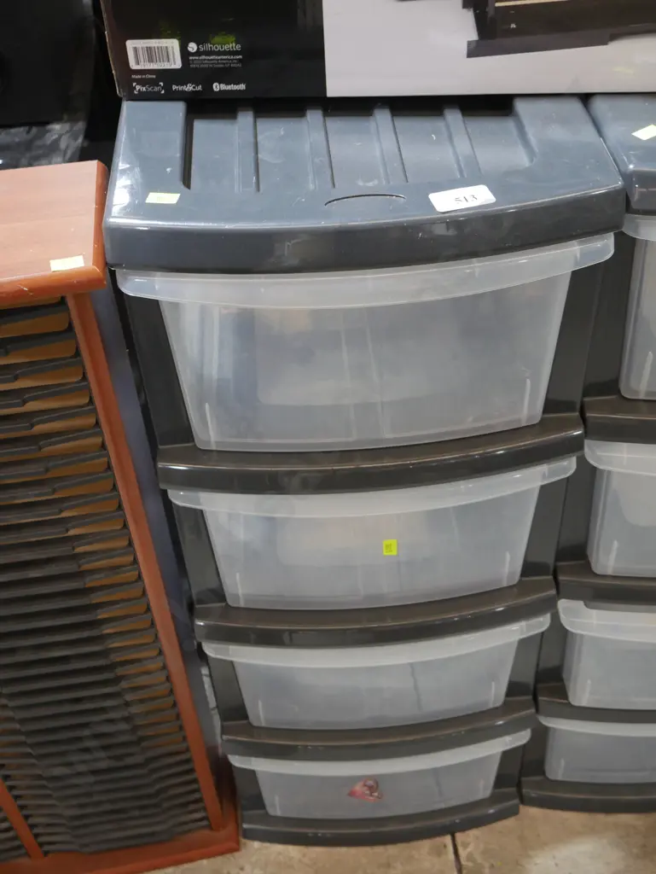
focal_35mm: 40
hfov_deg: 36.0
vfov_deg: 46.8
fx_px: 1010
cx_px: 328
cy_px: 437
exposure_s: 1/60
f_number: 4.5
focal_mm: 20
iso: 1000
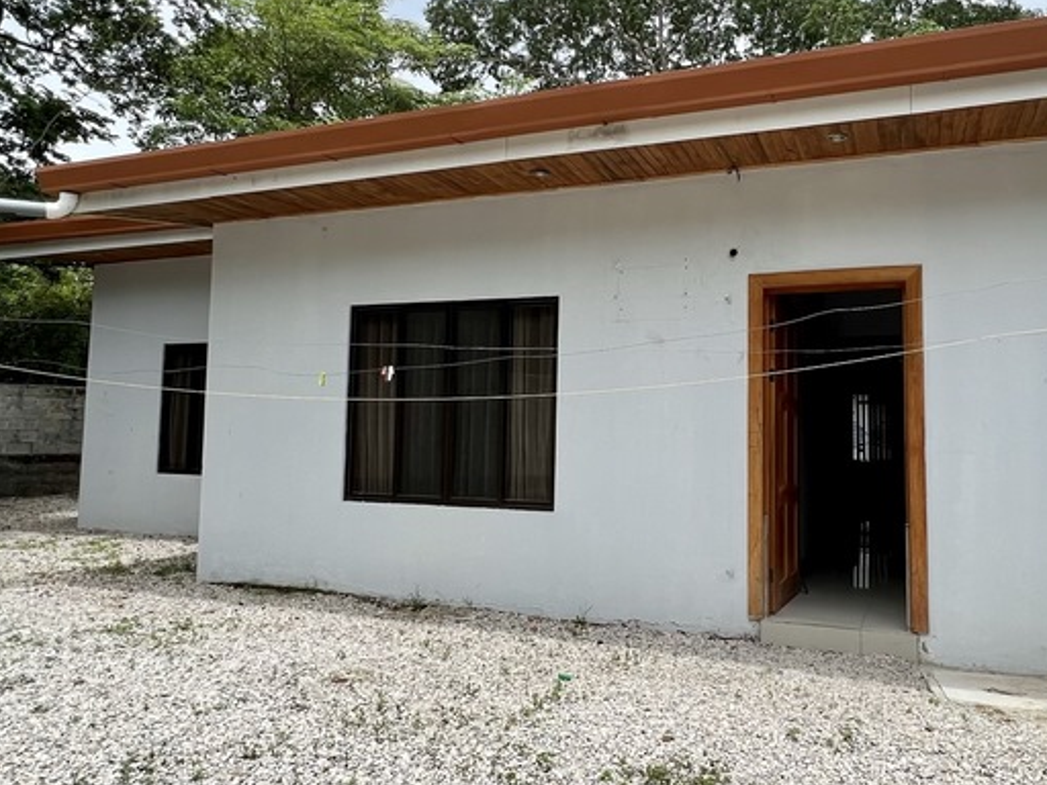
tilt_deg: +3.9
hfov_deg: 66.8
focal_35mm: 26
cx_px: 616
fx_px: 786
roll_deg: -0.7
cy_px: 370
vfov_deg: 53.0
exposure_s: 1/1277
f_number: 1.8
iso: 32
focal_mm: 1.57
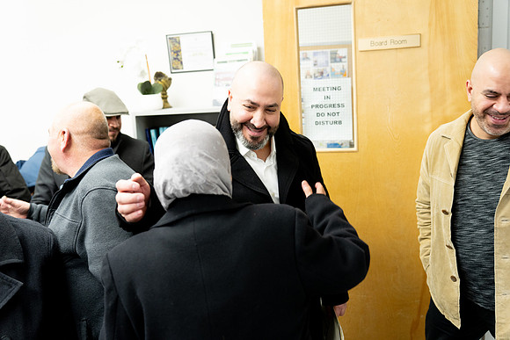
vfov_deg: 37.9
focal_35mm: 35
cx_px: 255
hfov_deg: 54.4
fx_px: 496
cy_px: 170
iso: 1600
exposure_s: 1/160
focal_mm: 35
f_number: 2.8
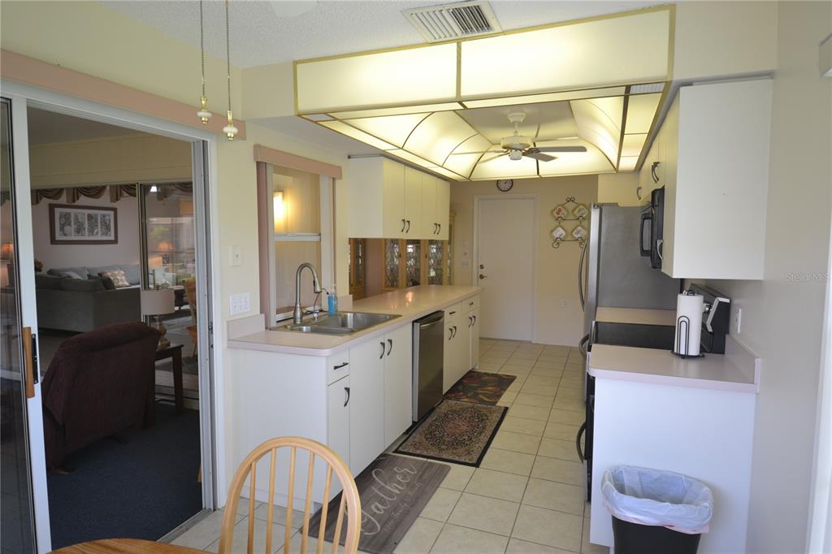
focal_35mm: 21
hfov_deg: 81.2
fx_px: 485
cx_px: 416
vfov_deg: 59.5
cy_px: 277
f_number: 4
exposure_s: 1/60
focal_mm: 14
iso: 400
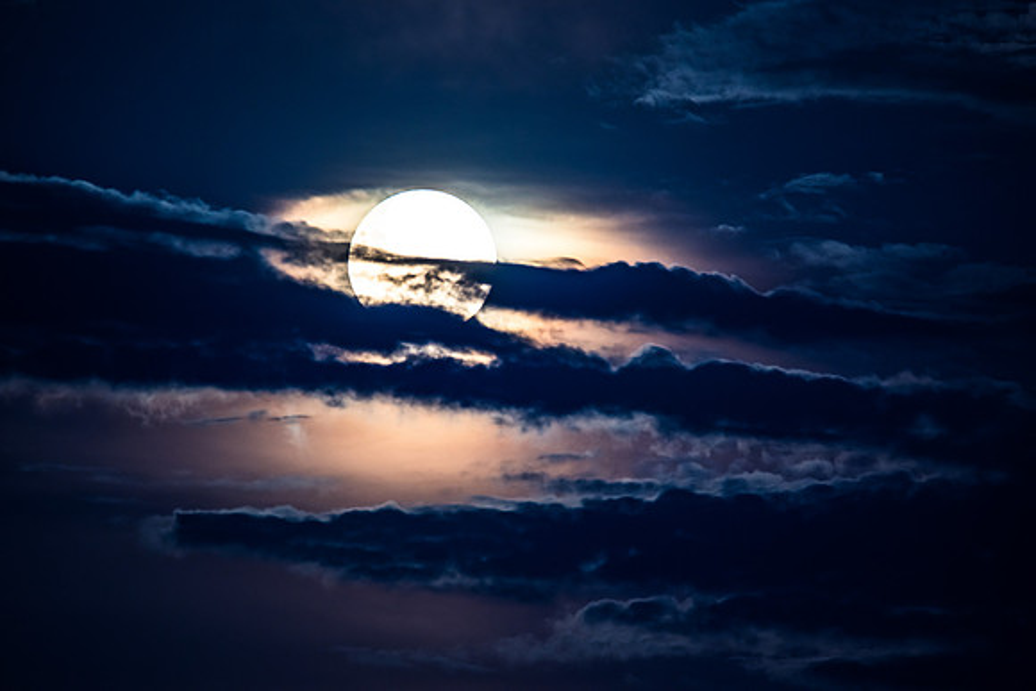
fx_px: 17270
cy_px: 346
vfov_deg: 2.3
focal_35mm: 600
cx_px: 518
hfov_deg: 3.4
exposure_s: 1/2.5
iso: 500
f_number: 8
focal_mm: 600
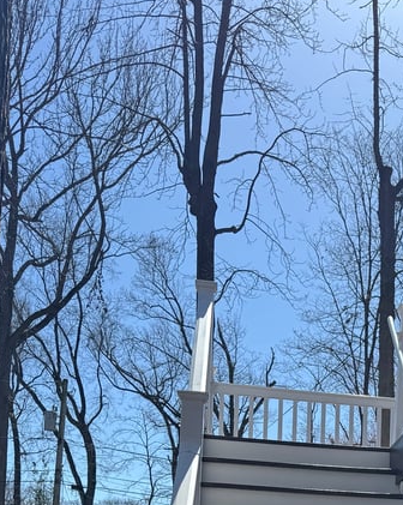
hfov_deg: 25.3
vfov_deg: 29.3
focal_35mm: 57
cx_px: 409
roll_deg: -0.9
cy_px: 576
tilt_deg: +2.9
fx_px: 851
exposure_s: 1/3597
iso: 80
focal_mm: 6.76
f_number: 1.78
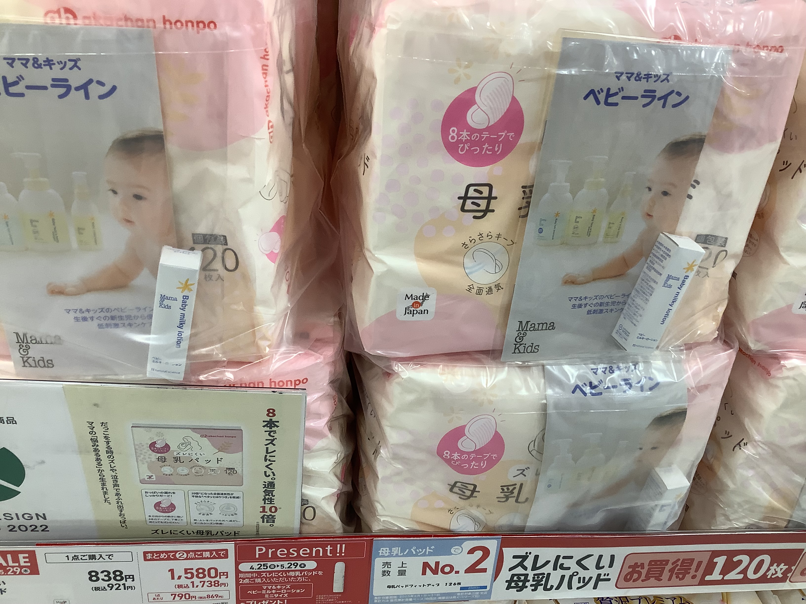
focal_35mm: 31
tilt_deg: -22.2
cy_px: 302
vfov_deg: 45.4
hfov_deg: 58.4
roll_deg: -3.5
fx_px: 722
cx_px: 403
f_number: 2.4
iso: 50
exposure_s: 1/50
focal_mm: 3.3
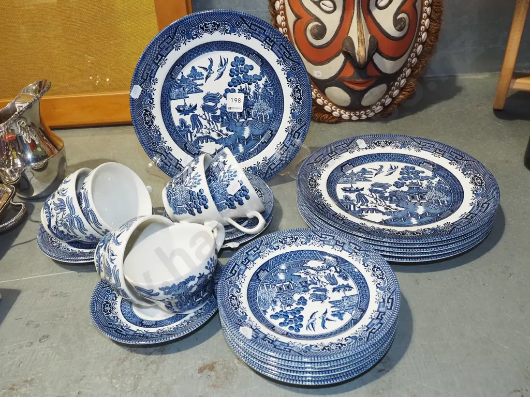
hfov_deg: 60.0
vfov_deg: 46.8
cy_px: 198
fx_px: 459
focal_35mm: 30
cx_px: 265
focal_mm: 15
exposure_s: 1/200
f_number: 5.6
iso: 2500
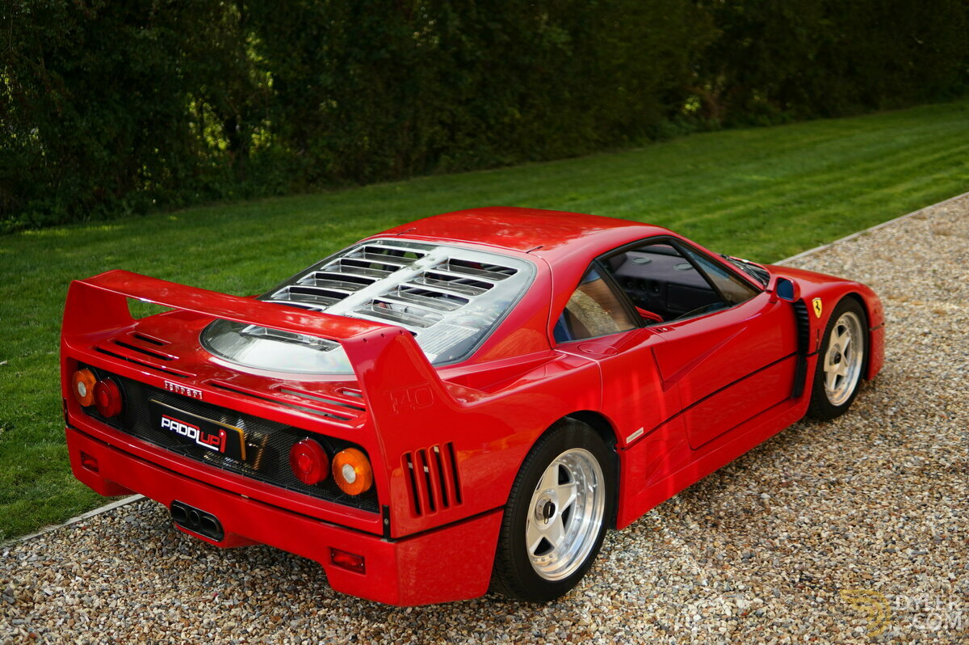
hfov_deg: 43.6
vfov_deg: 29.8
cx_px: 484
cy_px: 322
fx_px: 1210
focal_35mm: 45
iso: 100
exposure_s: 1/1000
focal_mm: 30
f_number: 1.4
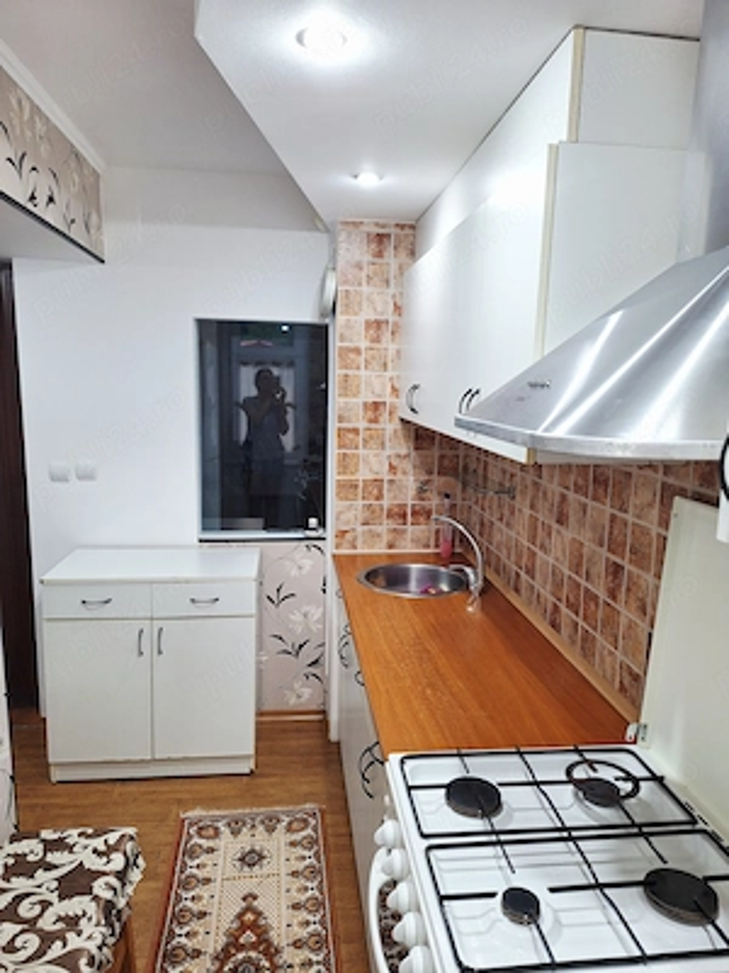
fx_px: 646
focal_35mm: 23
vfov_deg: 73.9
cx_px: 364
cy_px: 486
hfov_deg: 58.9
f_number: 1.8
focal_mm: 5.54
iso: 125
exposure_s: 1/50
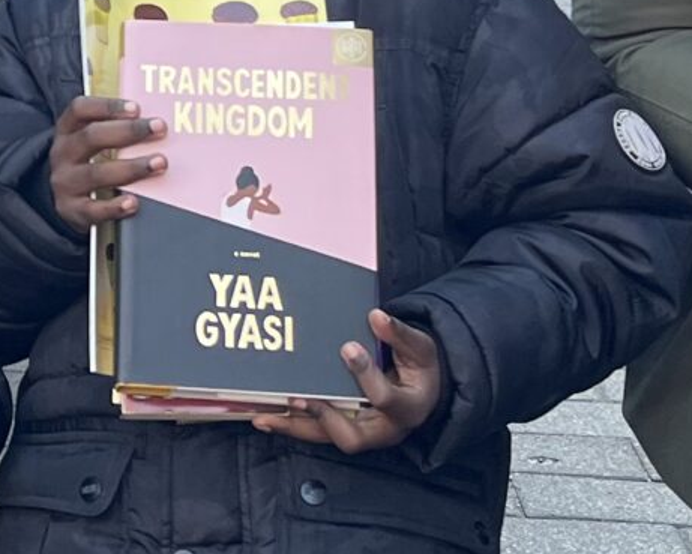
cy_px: -69
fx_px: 2888
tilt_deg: -8.7
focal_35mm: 141
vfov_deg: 10.8
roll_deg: -1.7
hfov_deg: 12.9
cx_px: -347
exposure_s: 1/122
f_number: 1.6
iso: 64
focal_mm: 5.1
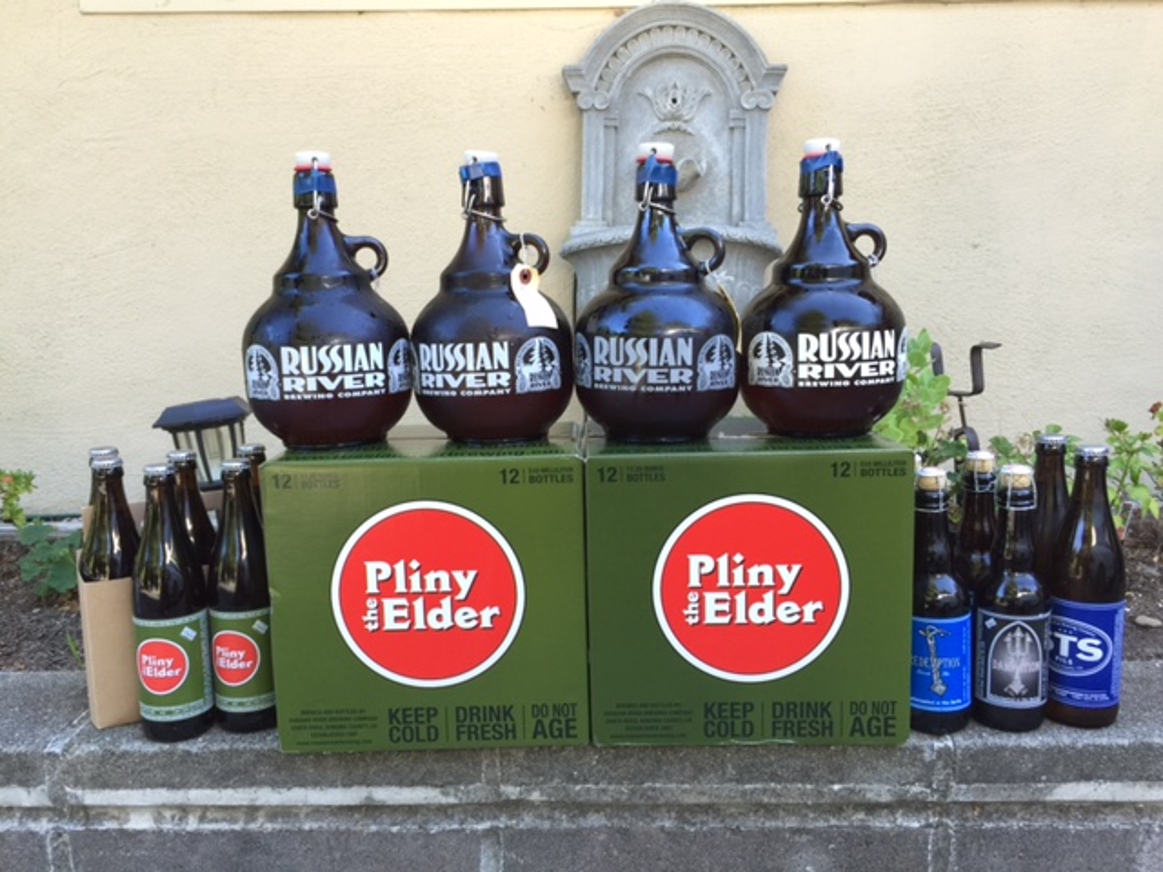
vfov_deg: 48.2
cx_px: 582
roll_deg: -0.7
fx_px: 974
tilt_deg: -9.3
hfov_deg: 61.7
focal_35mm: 29
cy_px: 436
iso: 32
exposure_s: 1/40
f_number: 2.2
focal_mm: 4.15
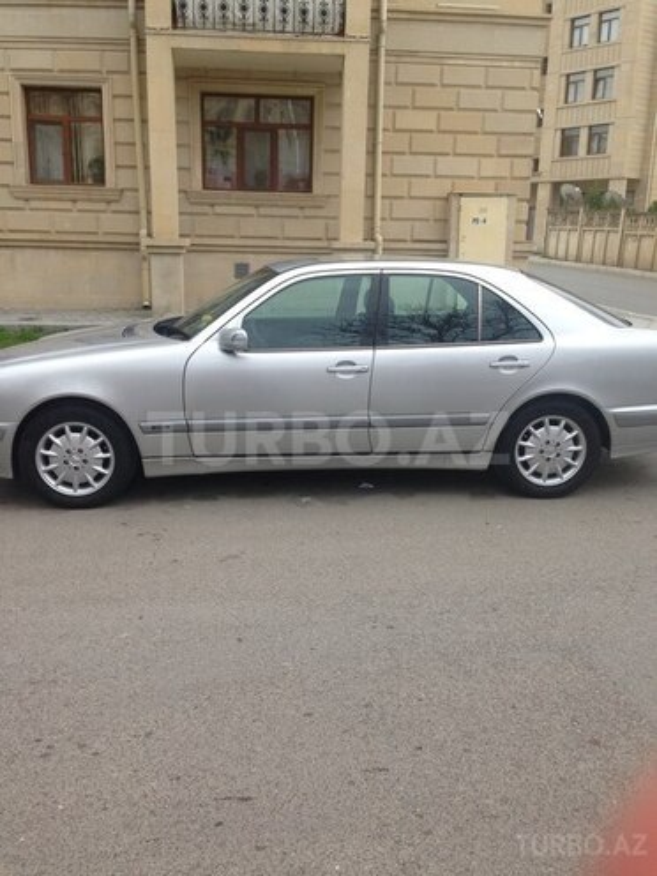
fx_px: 835
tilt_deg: -15.6
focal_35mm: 33
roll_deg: -2.8
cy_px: 438
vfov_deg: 55.4
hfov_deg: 42.9
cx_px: 328
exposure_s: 1/132
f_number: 2.4
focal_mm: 4.12
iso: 50
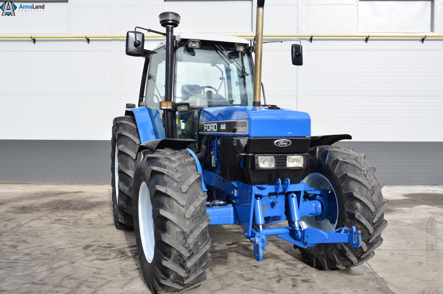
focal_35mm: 33
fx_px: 405
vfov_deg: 39.8
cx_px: 222
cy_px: 147
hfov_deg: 57.3
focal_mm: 22
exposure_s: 1/125
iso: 125
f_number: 10
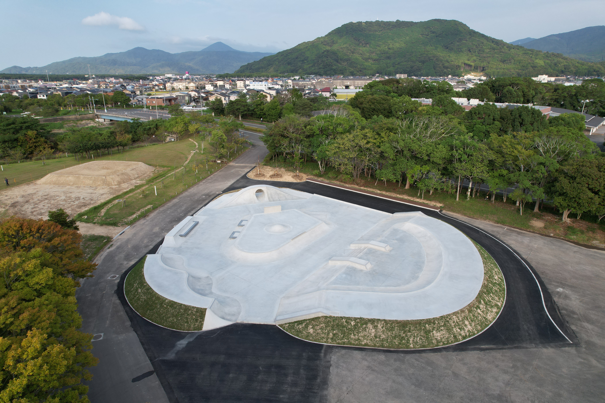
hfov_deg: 78.6
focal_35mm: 22
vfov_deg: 57.2
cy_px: 202
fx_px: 370
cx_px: 302
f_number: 2.8
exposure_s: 1/800
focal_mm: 8.38
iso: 110
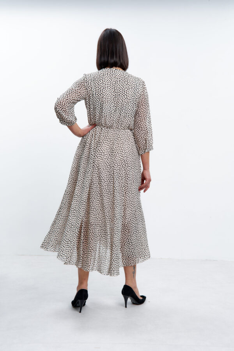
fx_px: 439
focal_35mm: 45
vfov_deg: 43.6
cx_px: 117
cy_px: 176
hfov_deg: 29.9
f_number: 8
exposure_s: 1/160
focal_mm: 45
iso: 100
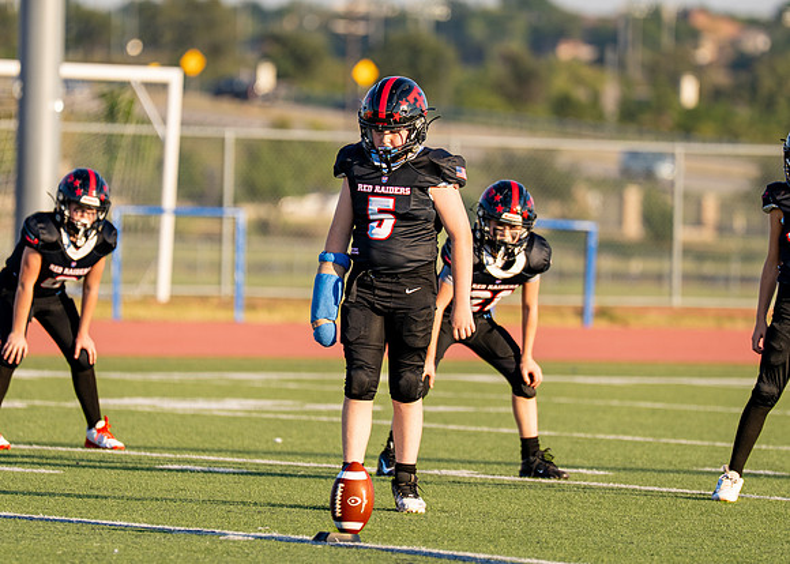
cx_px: 376
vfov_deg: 3.6
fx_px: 9088
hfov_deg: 5.0
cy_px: 242
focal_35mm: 405
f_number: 2.8
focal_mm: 200
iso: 100
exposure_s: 1/1000
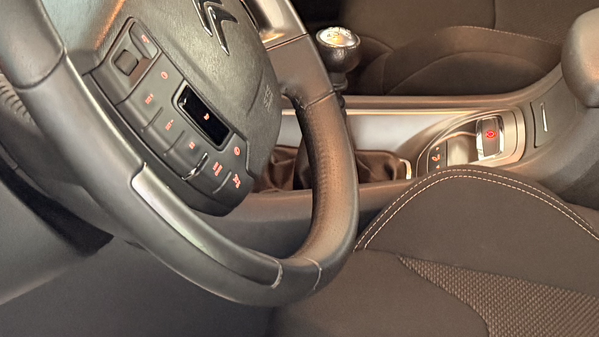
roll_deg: +2.1
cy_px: 65
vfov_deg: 15.6
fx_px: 1223
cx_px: 668
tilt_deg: -29.6
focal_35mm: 77
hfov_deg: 25.4
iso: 1000
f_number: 1.78
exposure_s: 1/39
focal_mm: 6.76
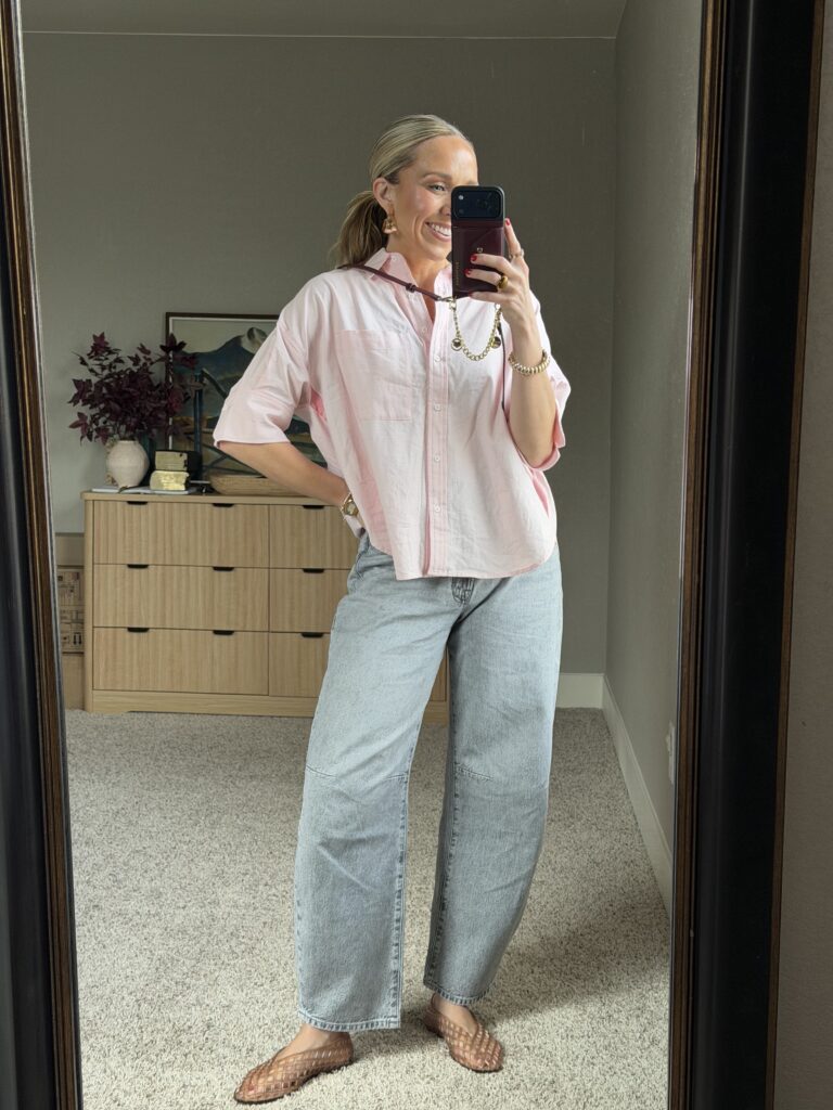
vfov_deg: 39.7
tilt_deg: -20.0
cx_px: 416
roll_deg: +0.1
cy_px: 555
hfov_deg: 30.3
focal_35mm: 48
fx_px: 1540
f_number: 1.78
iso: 100
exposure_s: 1/79
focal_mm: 6.76
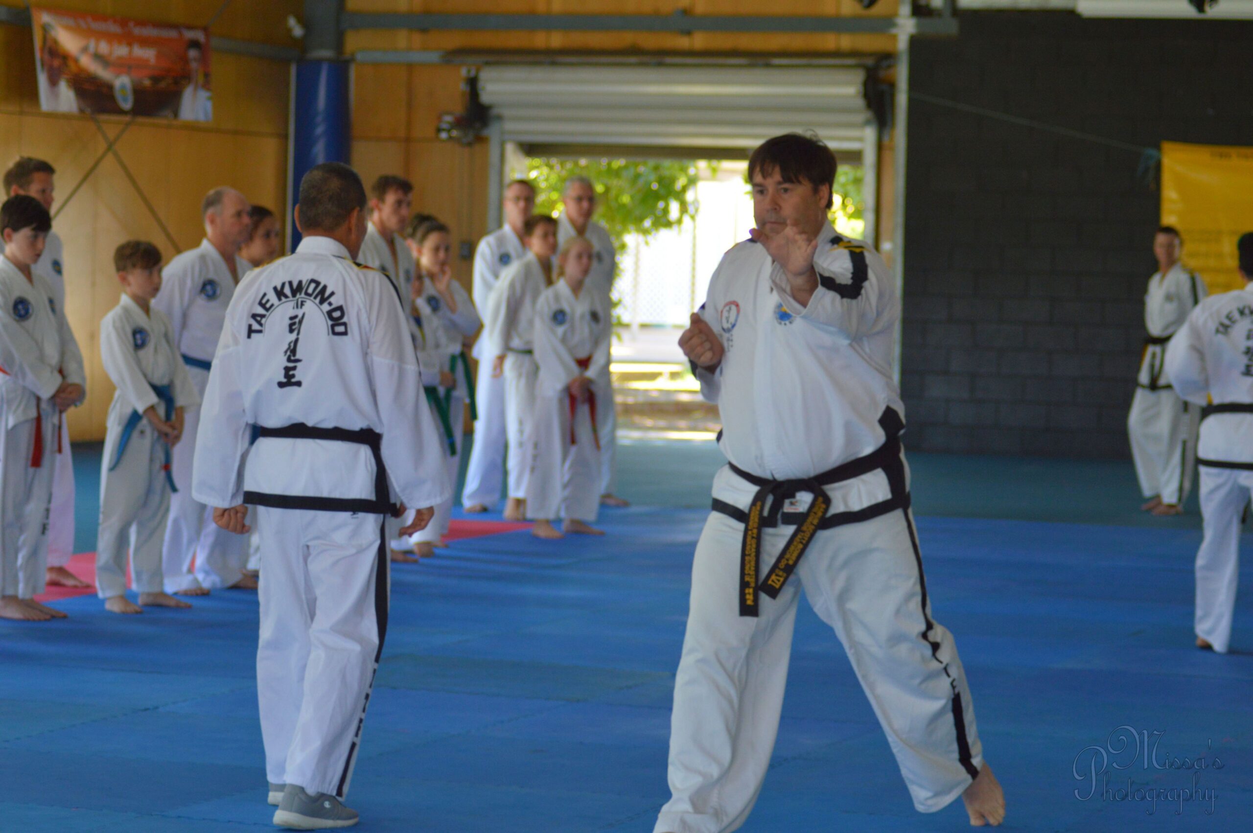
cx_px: 626
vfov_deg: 13.0
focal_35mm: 105
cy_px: 416
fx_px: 3651
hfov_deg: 19.5
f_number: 4
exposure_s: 1/125
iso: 500
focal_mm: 70
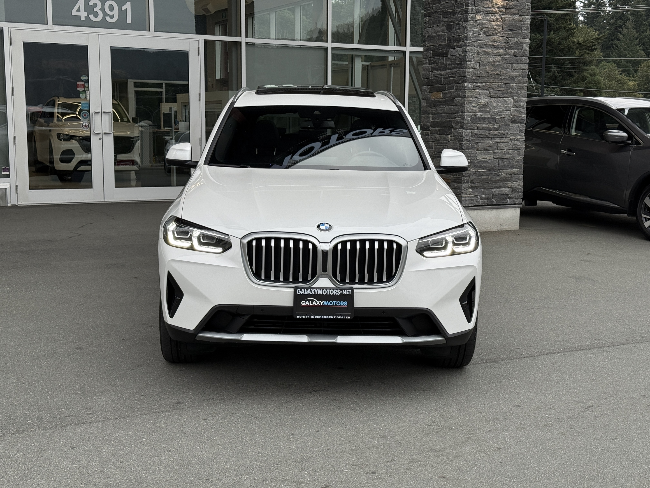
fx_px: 901
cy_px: 244
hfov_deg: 39.7
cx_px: 325
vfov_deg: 30.3
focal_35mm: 48
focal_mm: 6.76
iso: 64
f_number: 1.78
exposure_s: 1/810
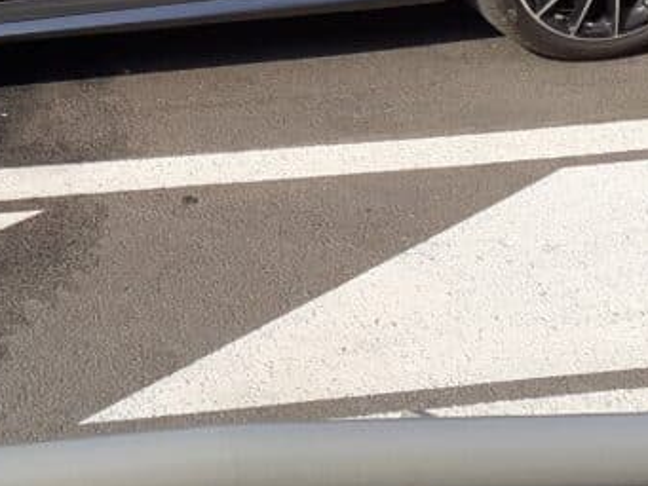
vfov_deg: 17.1
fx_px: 1517
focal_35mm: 81
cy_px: -159
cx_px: -87
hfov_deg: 22.6
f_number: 1.9
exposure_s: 1/1376
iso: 40
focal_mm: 3.6
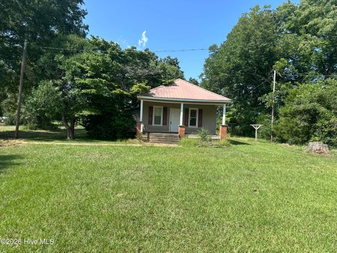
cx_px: 168
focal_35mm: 24
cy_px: 126
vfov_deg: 56.8
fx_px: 234
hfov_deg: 71.6
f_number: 1.78
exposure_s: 1/2299
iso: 80
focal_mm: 6.86
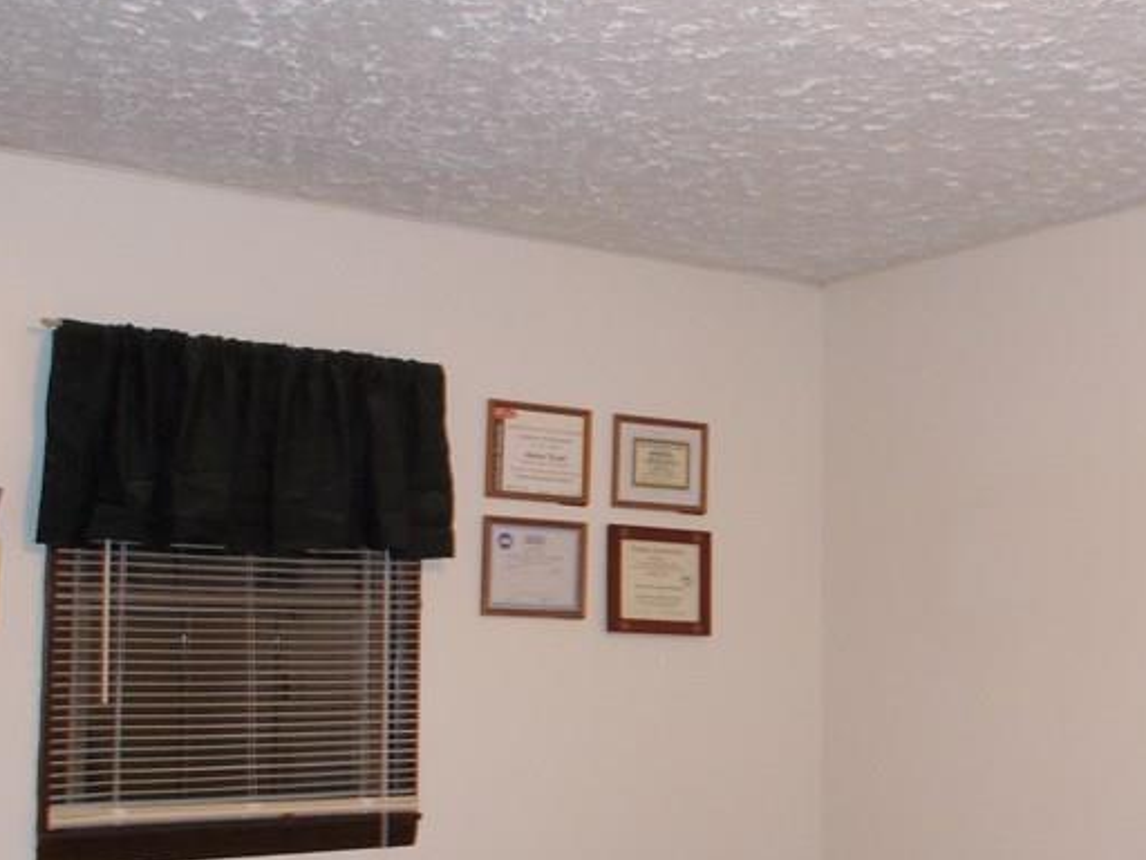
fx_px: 1722
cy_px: 544
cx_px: 707
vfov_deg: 27.9
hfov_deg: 36.6
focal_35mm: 52
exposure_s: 1/25
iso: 200
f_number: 3.2
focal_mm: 4.6
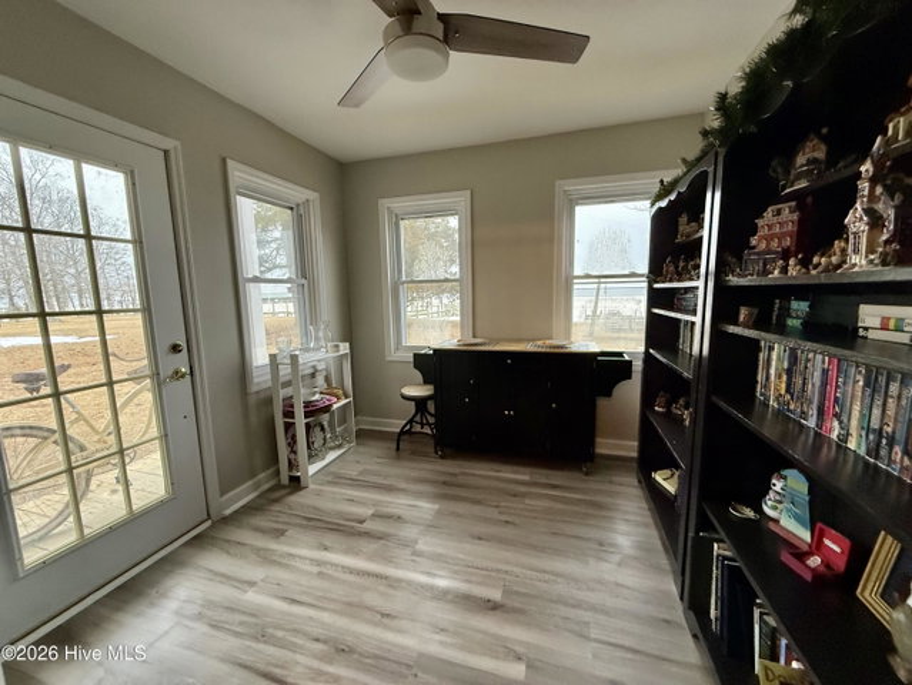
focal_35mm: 14
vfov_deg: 85.7
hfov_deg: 102.0
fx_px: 369
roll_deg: +2.5
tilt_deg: -10.0
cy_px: 342
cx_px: 456
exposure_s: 1/120
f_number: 2.2
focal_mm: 2.22
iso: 320
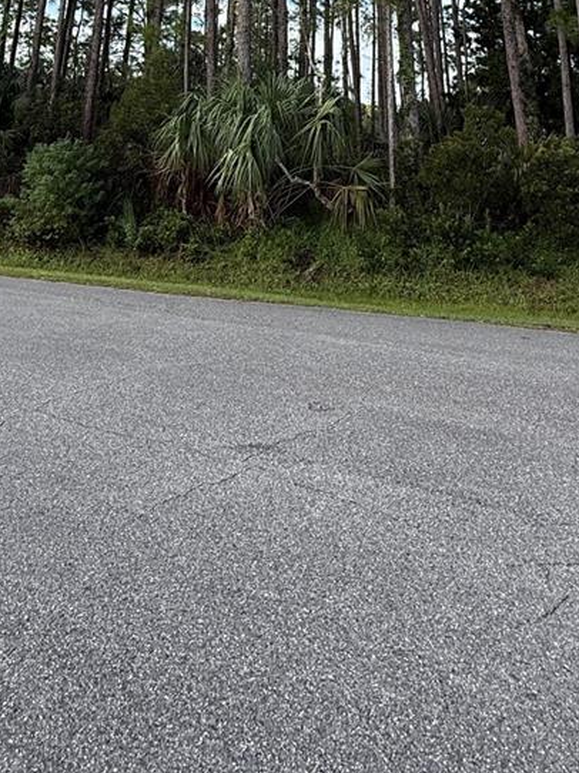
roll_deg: -3.1
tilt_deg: +20.8
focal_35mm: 31
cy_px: -71
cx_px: 240
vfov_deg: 44.8
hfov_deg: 45.2
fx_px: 692
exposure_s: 1/742
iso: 64
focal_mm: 2.22
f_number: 2.2
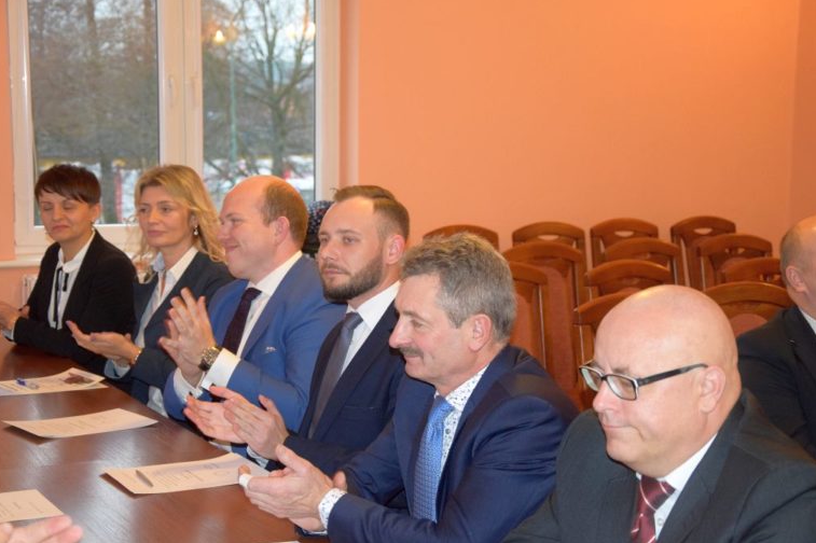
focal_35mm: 69
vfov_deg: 19.9
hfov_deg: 29.5
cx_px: 406
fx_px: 1552
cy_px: 269
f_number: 4.8
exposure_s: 1/60
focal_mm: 45
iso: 2500
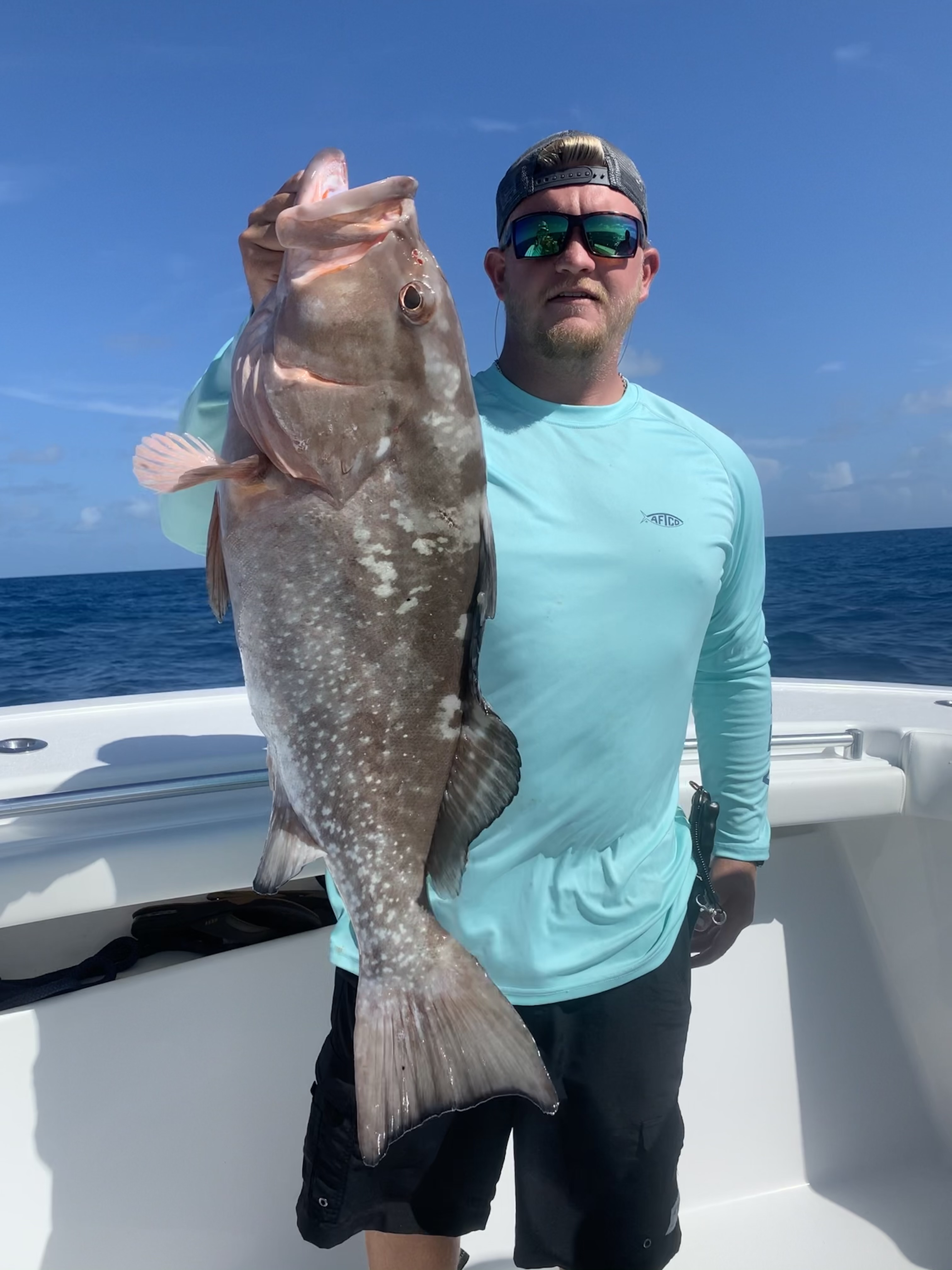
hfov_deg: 53.1
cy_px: 635
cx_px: 476
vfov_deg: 67.3
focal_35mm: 26
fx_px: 953
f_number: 1.8
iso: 25
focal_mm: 4.25
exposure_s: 1/3289
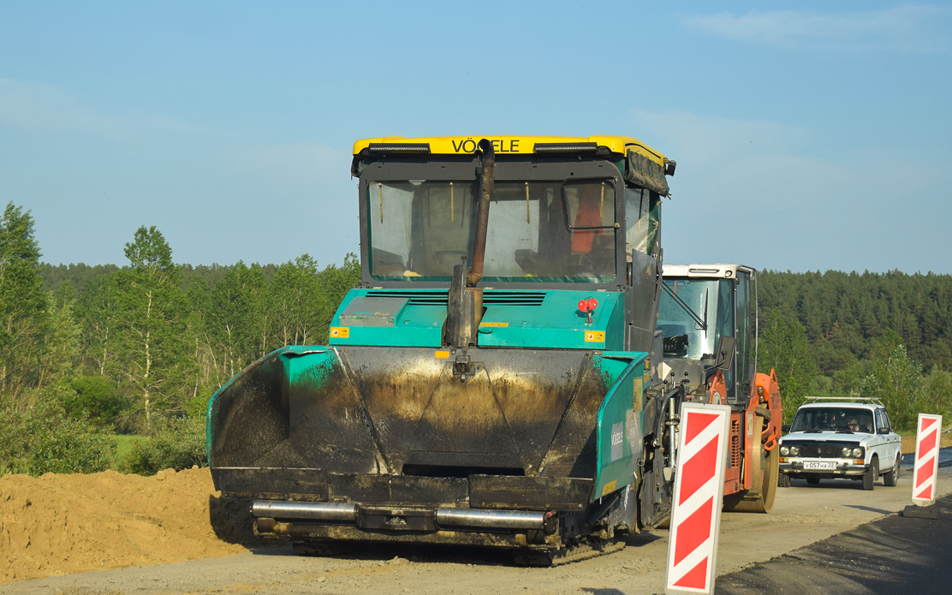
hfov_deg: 31.1
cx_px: 453
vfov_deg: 19.7
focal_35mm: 66
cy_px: 295
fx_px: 1712
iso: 200
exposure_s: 1/1000
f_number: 5
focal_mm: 40
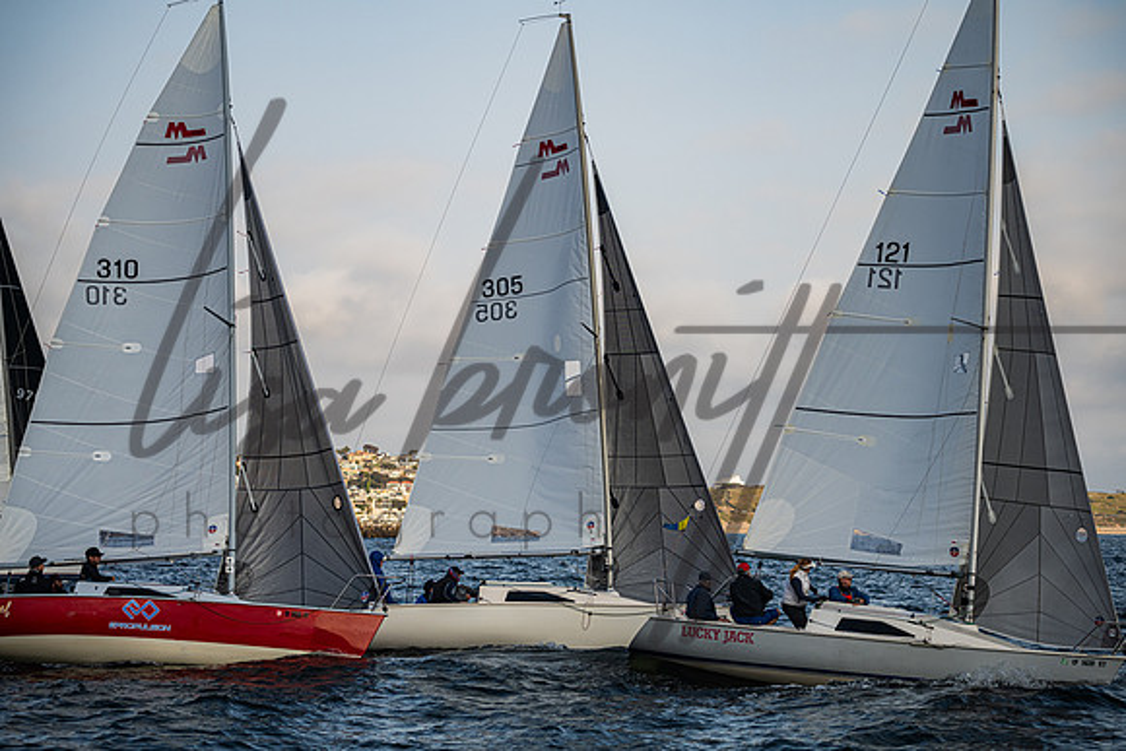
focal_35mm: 100
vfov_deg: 13.7
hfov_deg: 20.4
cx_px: 563
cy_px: 376
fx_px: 3129
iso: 400
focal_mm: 100
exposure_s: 1/2500
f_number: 5
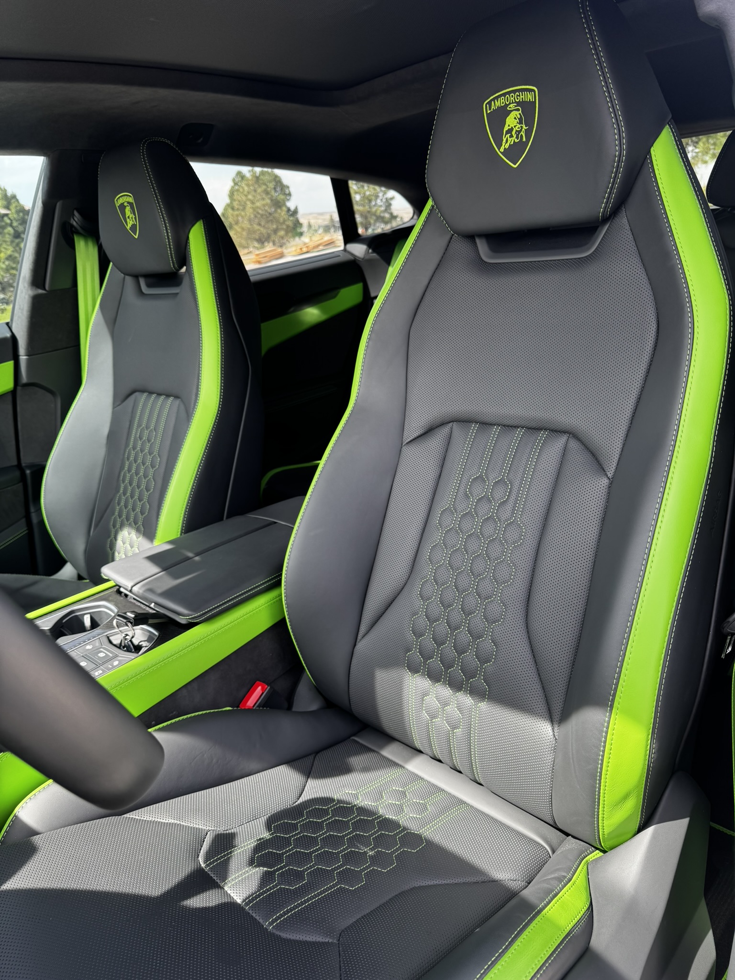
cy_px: 490
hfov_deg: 56.8
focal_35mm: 24
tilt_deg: -21.7
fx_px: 679
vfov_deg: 71.6
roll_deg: +4.4
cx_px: 368
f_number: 1.78
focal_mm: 6.76
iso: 64
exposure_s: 1/213
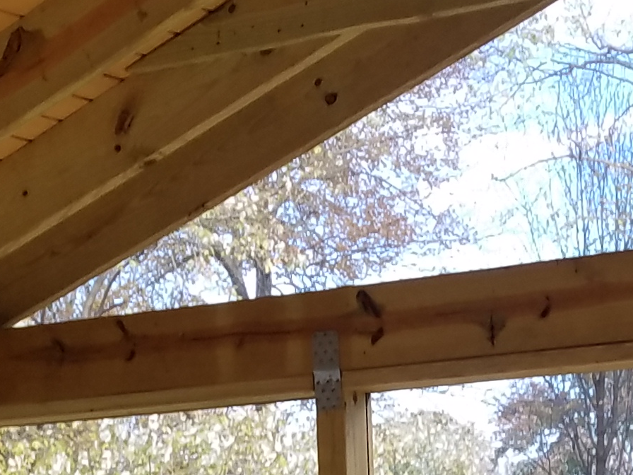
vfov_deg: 11.7
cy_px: 857
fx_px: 2140
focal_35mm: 117
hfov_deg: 16.4
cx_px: 658
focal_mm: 4.2
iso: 50
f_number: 1.7
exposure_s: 1/211
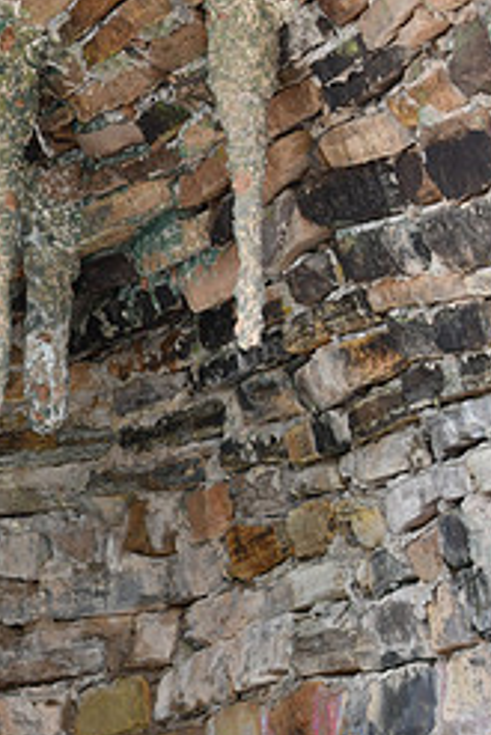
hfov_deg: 6.2
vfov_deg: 9.4
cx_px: -223
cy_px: 257
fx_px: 4453
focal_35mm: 218
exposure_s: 1/250
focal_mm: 62
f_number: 5.6
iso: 360
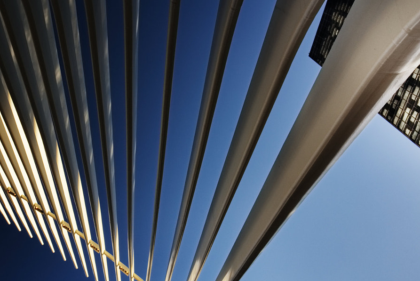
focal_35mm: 43
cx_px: 124
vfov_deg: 31.2
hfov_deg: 44.4
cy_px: 131
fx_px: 502
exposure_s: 1/30
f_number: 11
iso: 64
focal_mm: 24
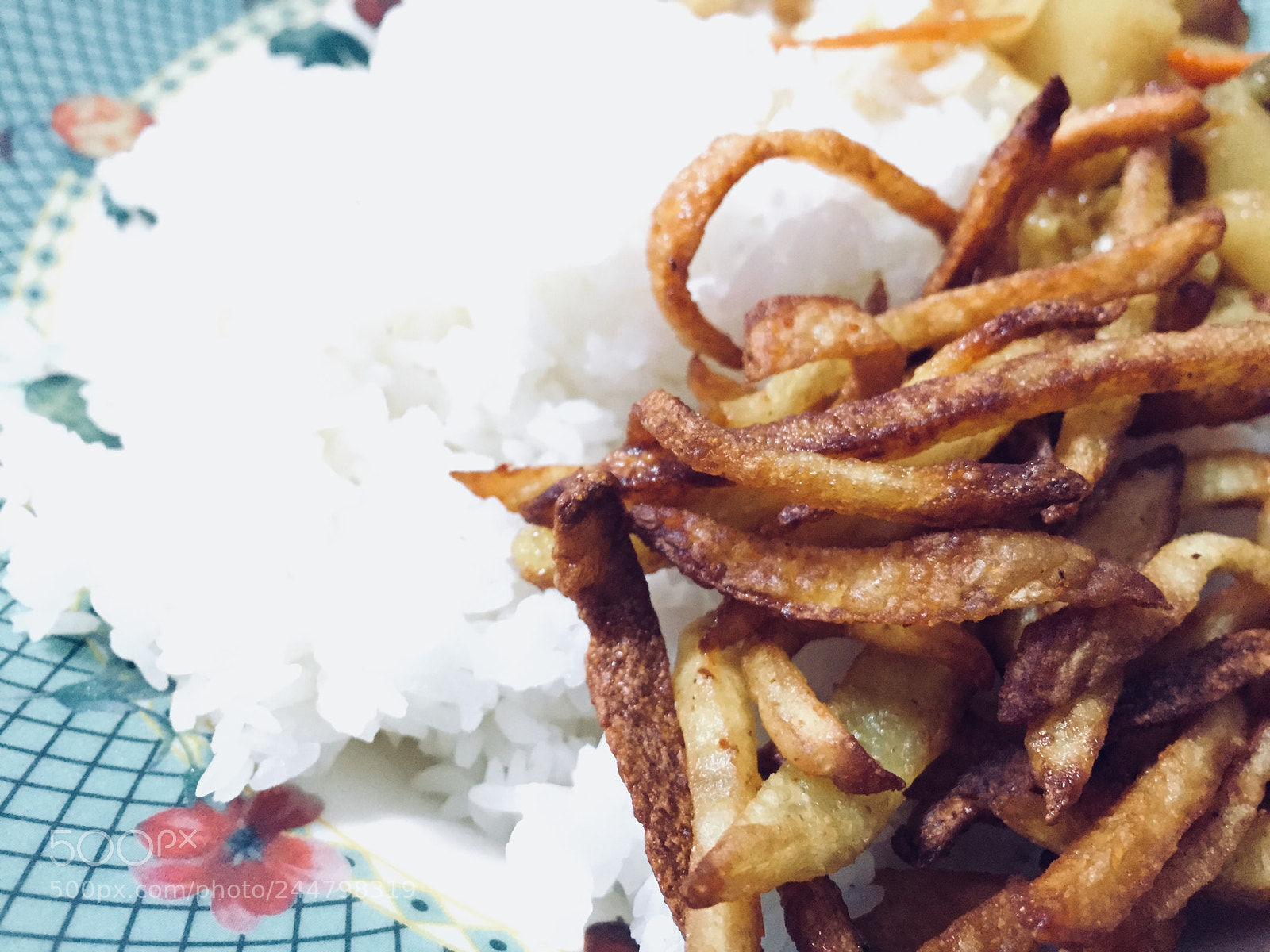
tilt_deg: -47.3
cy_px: 476
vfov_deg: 48.2
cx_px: 635
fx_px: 1064
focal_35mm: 29
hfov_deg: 61.7
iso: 1000
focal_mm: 4.15
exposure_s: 1/17
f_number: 2.2
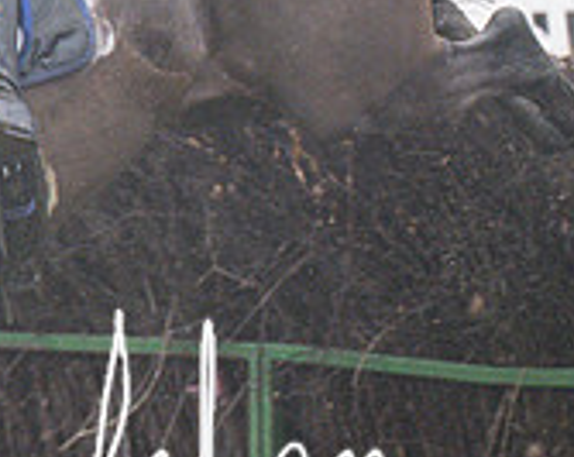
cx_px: -74
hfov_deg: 3.8
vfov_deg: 3.0
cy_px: 14
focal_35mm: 507
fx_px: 8598
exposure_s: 1/1000
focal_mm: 70
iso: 1000
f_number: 2.8
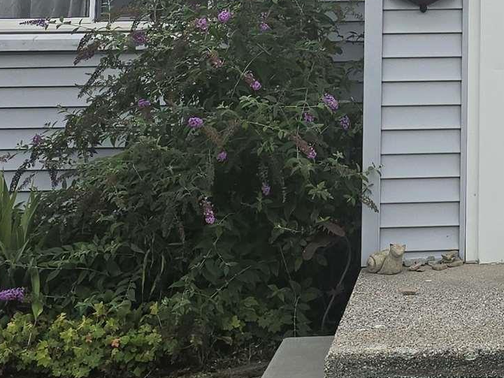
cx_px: 598
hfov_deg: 19.0
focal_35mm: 98
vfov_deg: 14.1
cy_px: -189
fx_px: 1427
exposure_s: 1/343
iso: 12
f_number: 1.7
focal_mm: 6.3
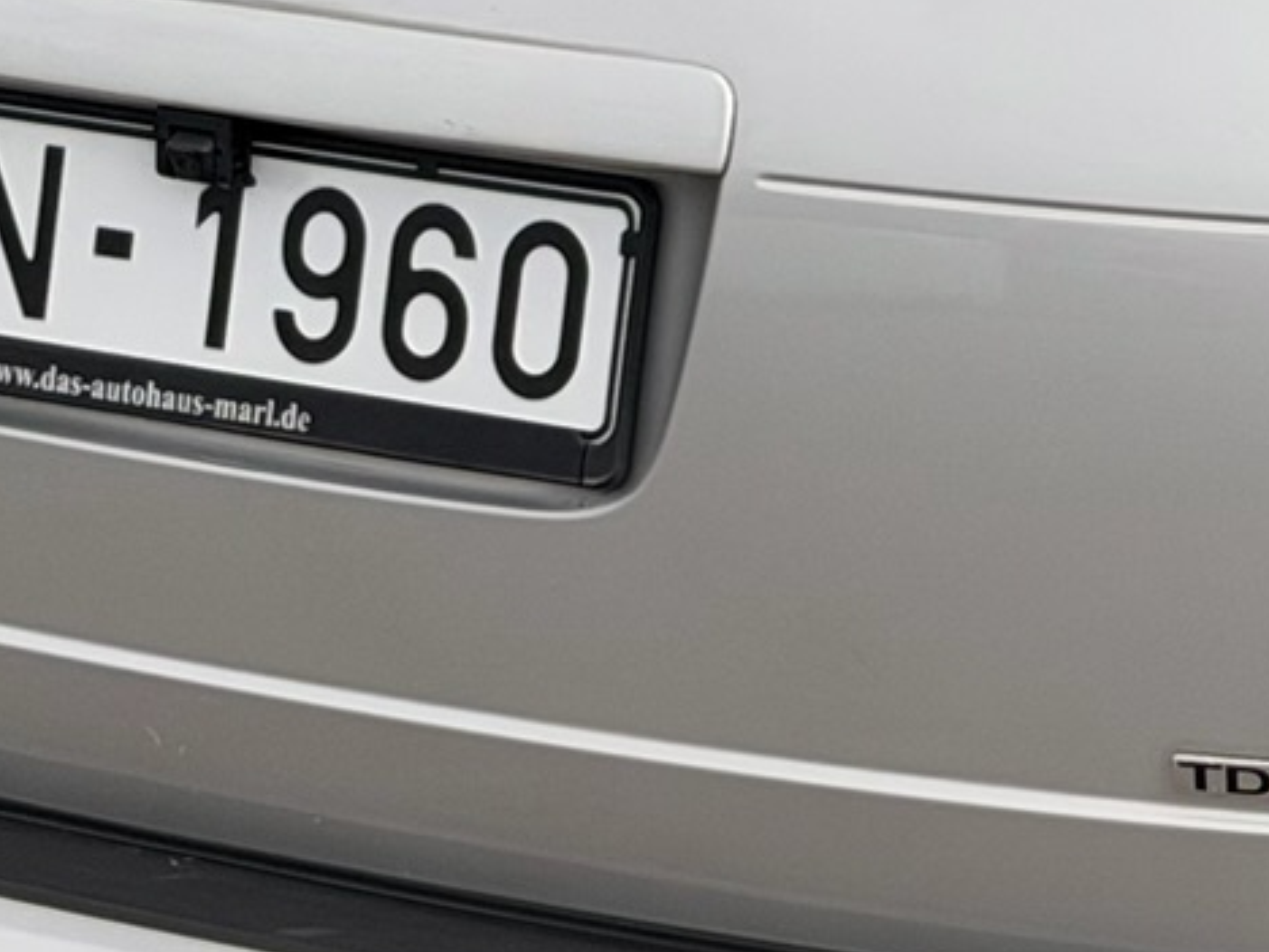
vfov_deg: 7.1
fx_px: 7698
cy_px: 119
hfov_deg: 9.3
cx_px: 1589
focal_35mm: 210
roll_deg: +0.0
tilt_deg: -14.1
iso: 64
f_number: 1.78
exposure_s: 1/4329
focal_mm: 6.76
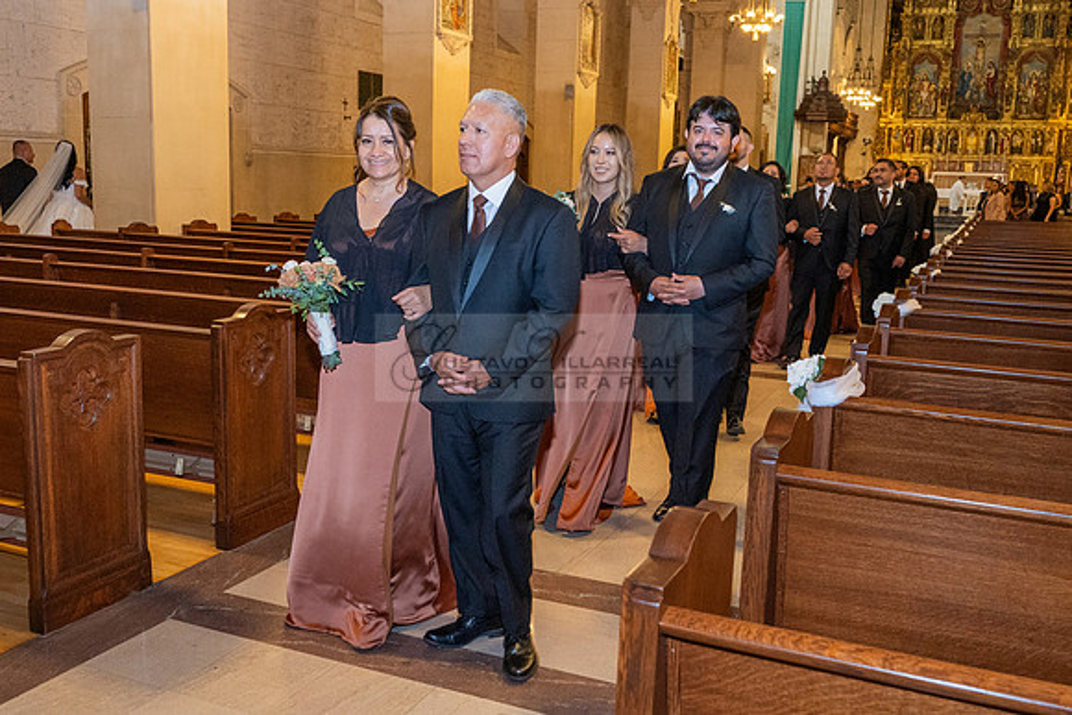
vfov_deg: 39.6
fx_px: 994
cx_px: 526
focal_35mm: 33
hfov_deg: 56.7
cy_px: 350
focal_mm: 14
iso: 800
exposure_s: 1/125
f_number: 2.8
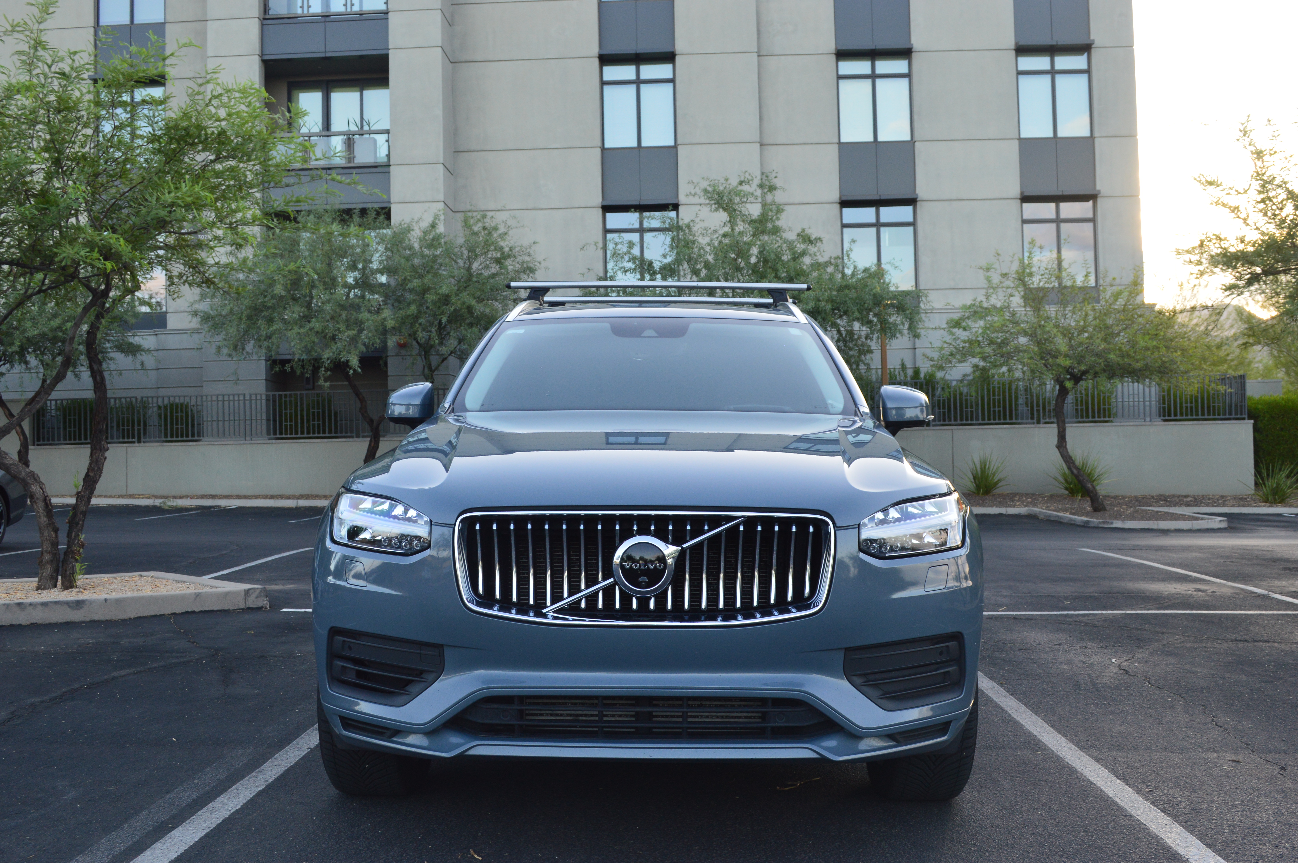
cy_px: 432
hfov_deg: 53.2
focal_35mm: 36
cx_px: 649
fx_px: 1297
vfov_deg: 36.8
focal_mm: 24
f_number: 9
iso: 400
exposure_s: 1/100
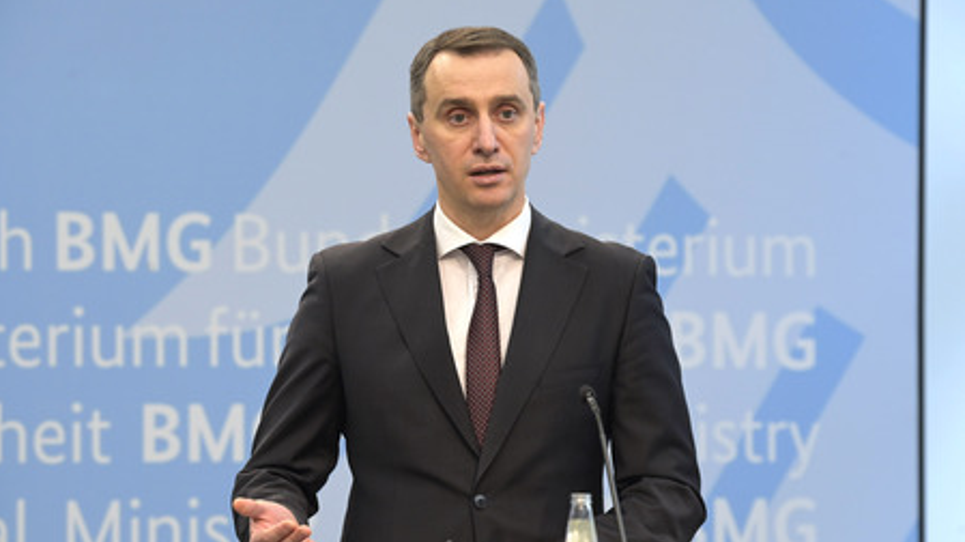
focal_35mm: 263
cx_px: 482
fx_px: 6726
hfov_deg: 8.2
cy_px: 314
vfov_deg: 4.6
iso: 2500
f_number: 6.3
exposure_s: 1/200
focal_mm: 250
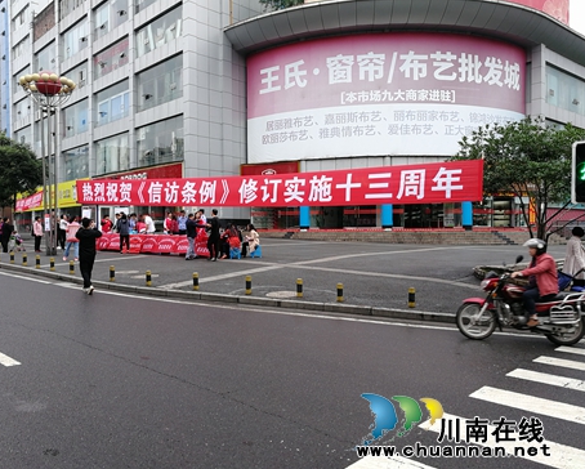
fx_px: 503
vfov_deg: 50.0
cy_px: 239
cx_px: 272
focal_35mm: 29
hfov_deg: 60.3
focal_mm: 3.84
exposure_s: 1/100
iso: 50
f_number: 2.2
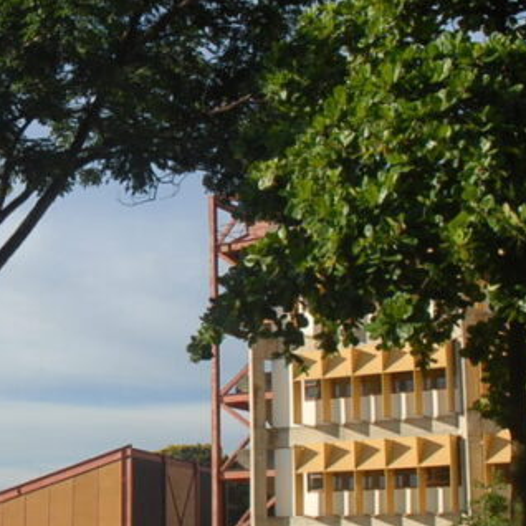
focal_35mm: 74
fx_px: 1272
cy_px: 275
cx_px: -40
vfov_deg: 23.4
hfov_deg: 22.2
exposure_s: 1/320
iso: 200
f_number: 9
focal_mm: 18
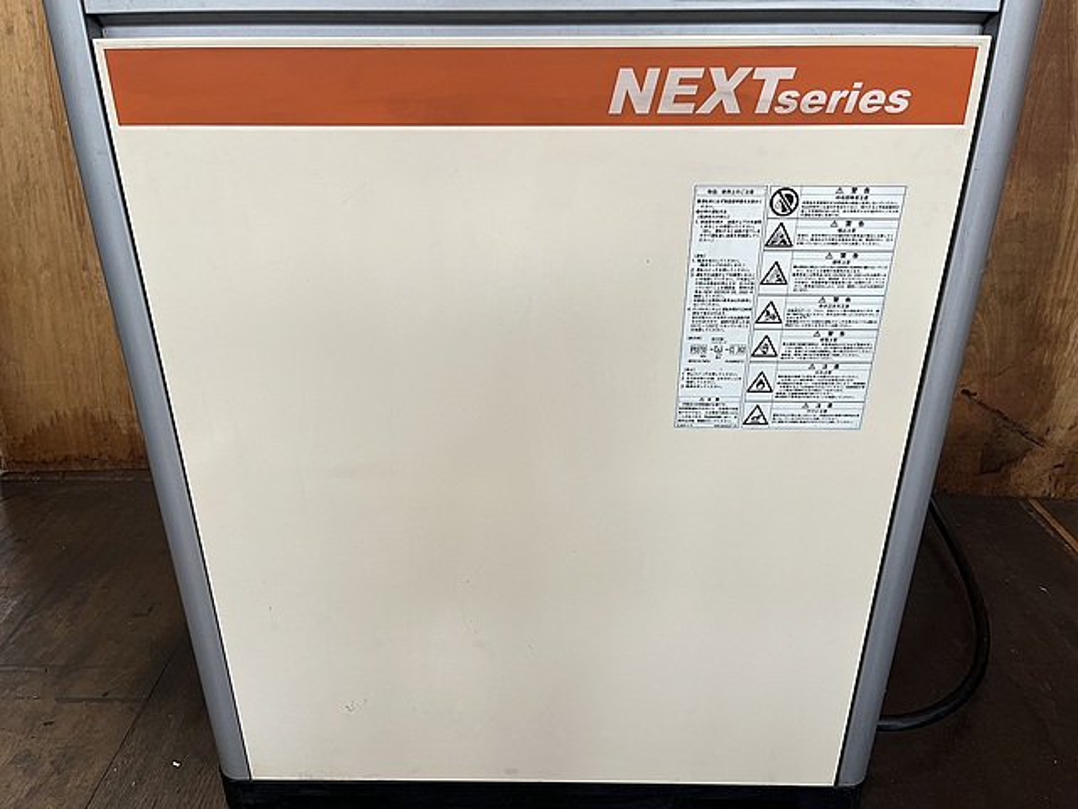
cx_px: 539
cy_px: 404
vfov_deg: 53.1
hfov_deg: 67.3
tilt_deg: -25.8
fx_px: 810
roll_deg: +0.5
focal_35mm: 26
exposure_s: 1/121
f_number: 1.6
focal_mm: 5.1
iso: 64
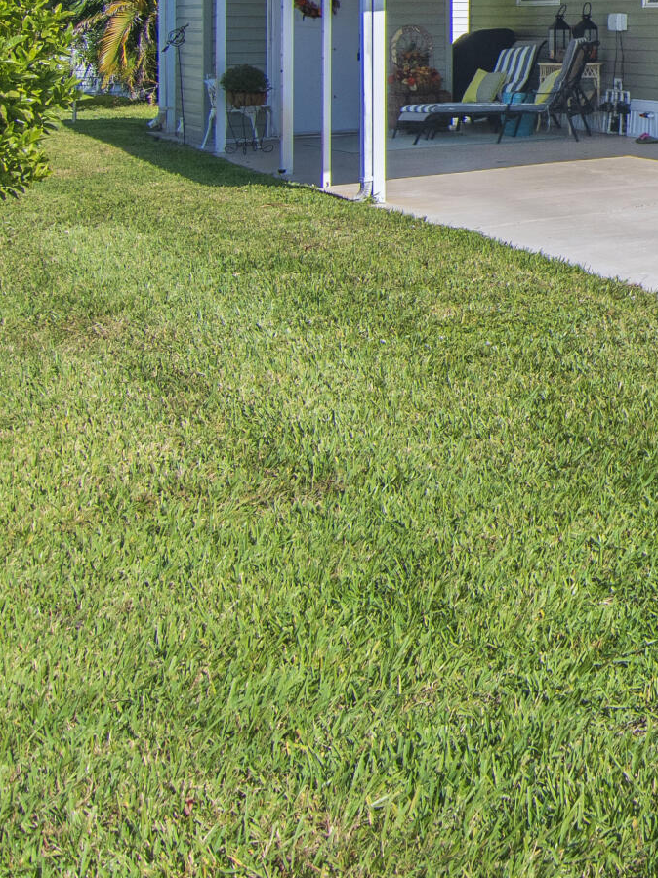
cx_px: 1127
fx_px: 1952
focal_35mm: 77
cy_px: 3
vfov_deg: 24.2
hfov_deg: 16.5
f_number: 7.1
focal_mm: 16
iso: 320
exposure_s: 1/1000
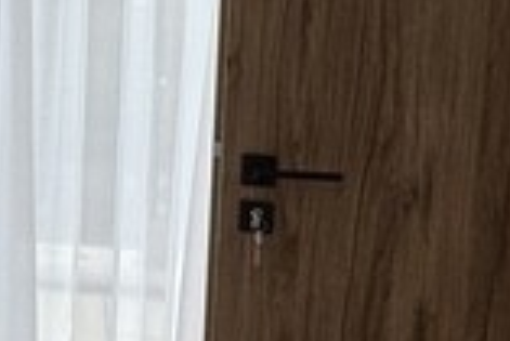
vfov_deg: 14.2
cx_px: -315
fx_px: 1347
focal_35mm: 95
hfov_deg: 18.3
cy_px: -10
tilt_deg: -9.4
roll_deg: +0.7
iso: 40
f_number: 2.2
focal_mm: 2.22
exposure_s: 1/110
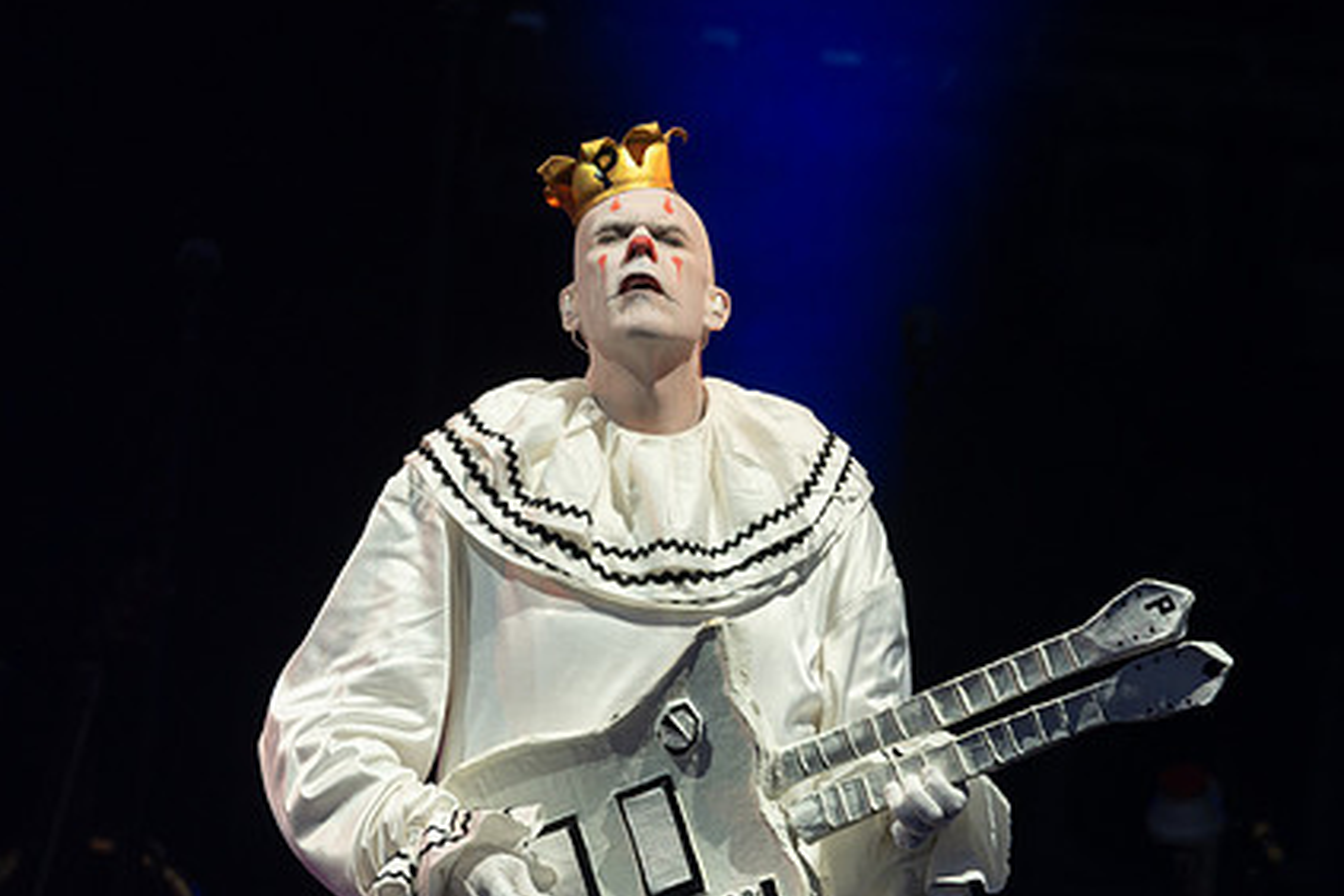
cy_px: 487
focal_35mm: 1030
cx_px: 723
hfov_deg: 2.0
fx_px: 38450
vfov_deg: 1.3
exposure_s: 1/500
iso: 1000
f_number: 6.3
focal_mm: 600
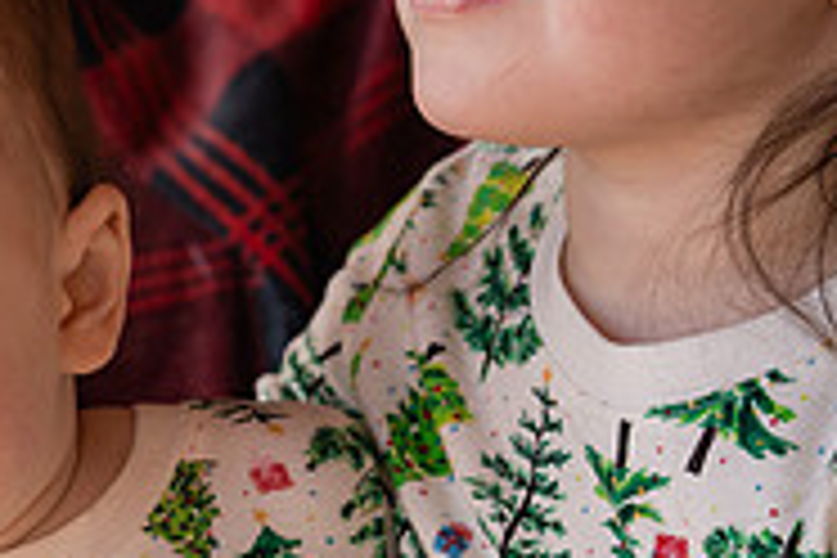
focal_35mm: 150
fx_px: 3487
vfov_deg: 9.1
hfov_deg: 13.4
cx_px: -104
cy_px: 452
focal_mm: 48
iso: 400
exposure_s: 1/250
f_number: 4
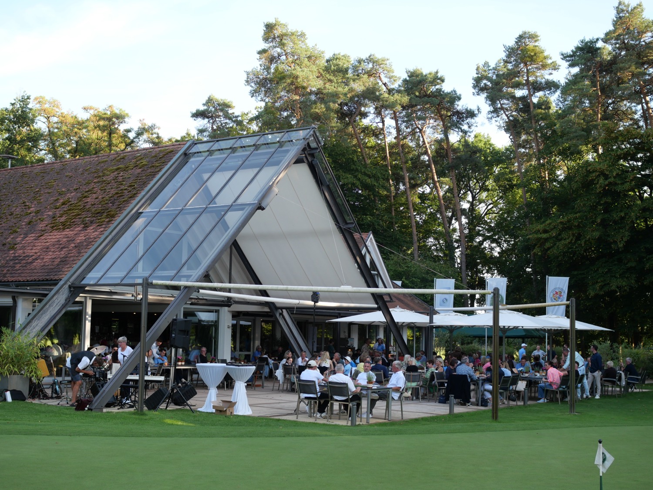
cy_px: 245
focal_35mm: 50
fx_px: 943
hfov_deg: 38.2
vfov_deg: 29.1
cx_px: 326
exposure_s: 1/320
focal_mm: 25
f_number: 3.2
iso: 200
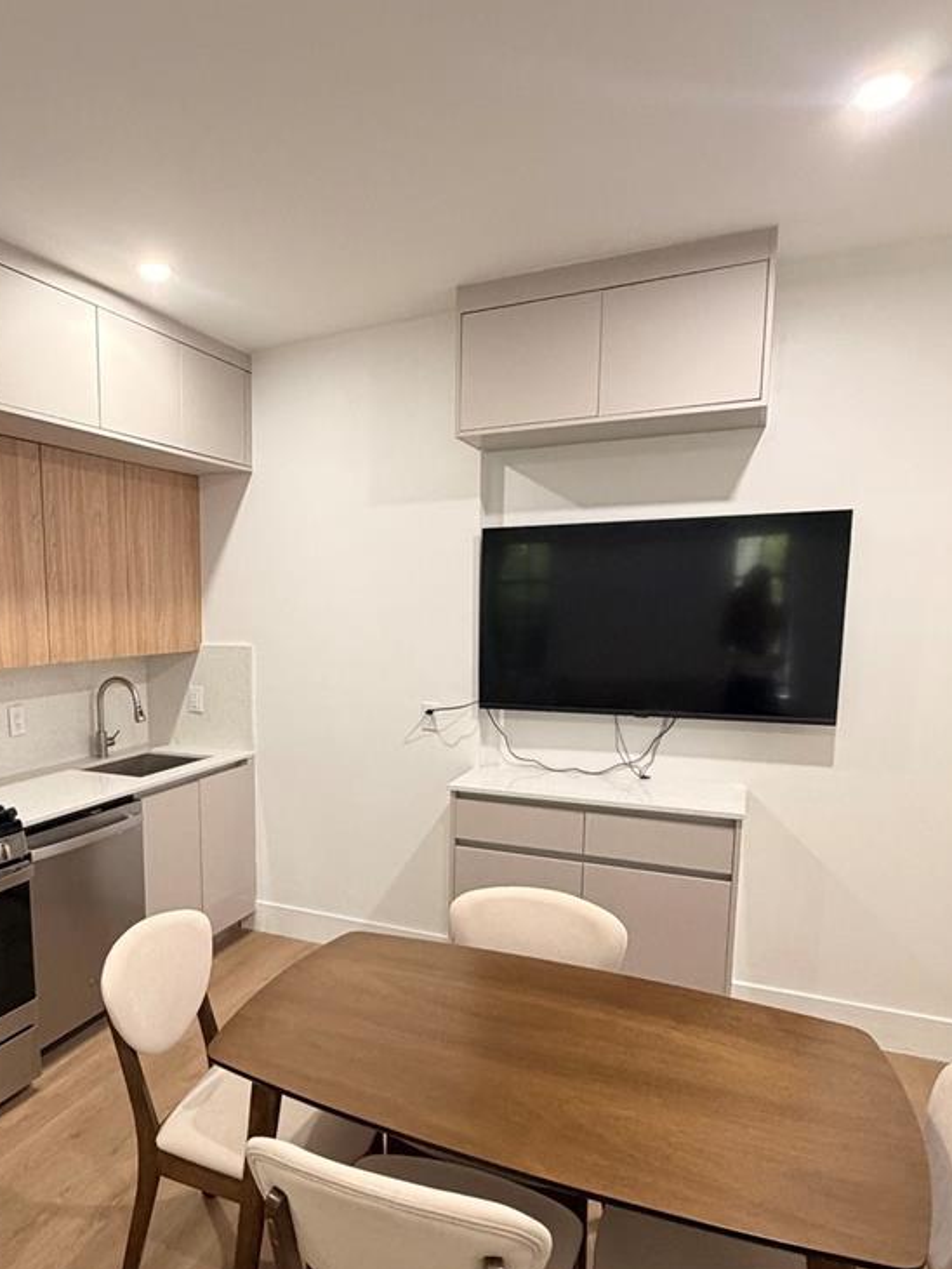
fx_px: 843
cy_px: 723
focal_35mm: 23
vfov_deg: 73.5
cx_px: 311
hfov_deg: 57.5
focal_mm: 2.22
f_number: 2.2
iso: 400
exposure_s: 1/60
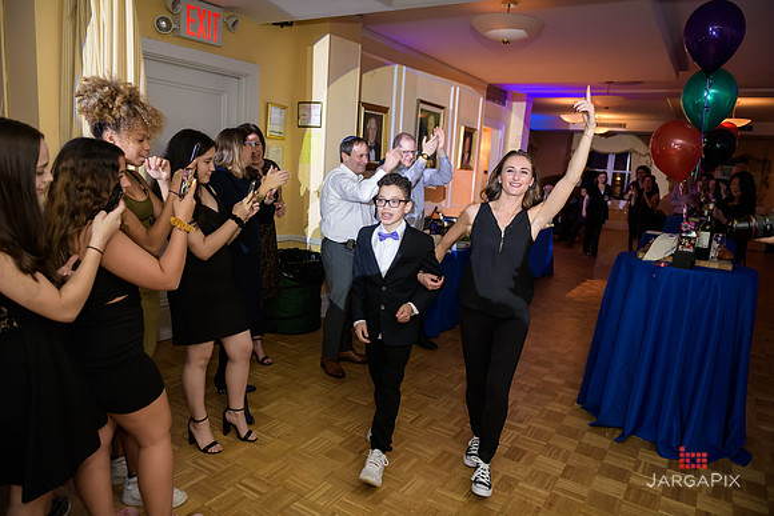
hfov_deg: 73.7
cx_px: 387
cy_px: 258
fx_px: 516
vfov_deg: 53.2
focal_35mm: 24
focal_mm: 24
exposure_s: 1/125
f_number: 3.2
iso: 800
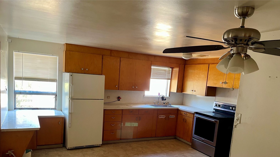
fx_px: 215
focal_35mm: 29
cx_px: 140
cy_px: 107
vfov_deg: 39.6
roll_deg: -4.6
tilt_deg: -6.5
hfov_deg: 66.1
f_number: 1.6
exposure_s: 1/60
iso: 125
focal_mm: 4.2
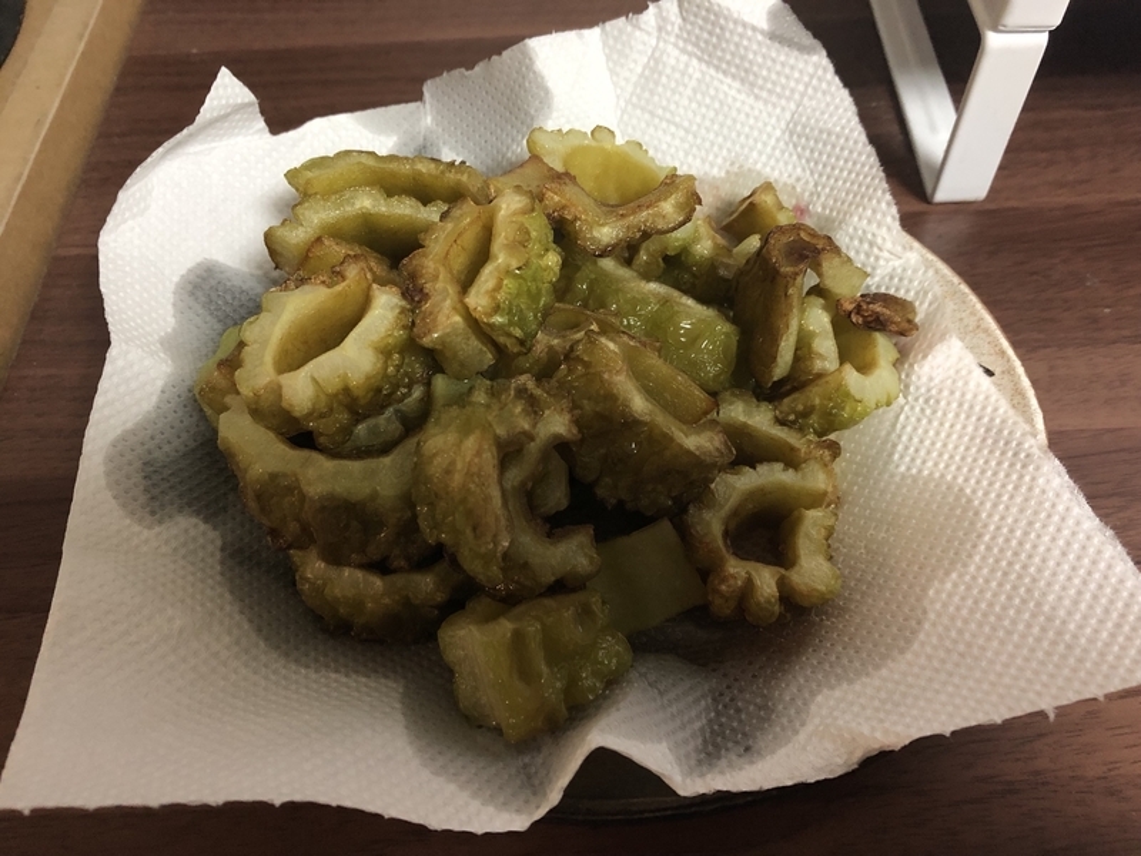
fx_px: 923
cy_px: 428
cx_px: 570
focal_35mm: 28
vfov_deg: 49.7
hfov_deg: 63.4
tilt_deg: -55.7
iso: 100
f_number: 1.8
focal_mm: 3.99
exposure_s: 1/14
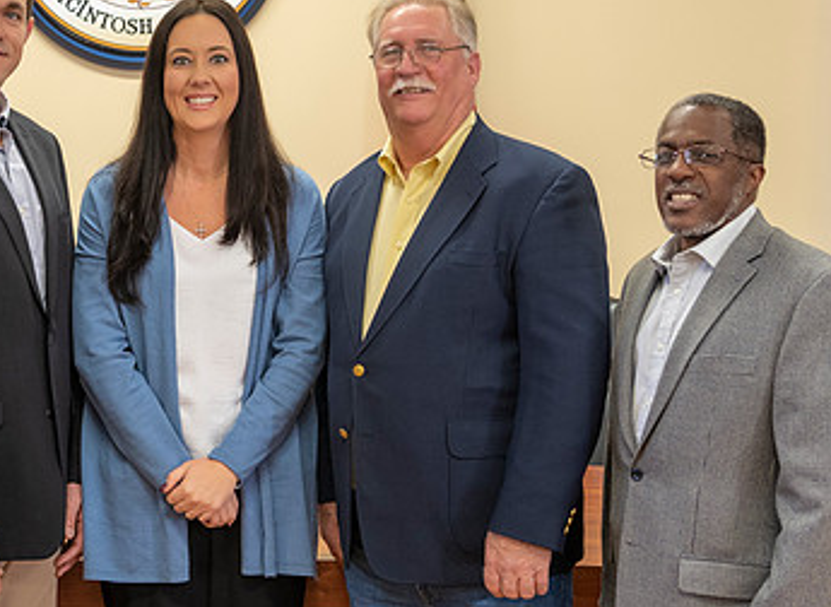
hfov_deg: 25.3
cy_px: 212
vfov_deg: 18.8
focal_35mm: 77
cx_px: 208
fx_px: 1831
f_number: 5.6
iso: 1100
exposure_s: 1/40
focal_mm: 38
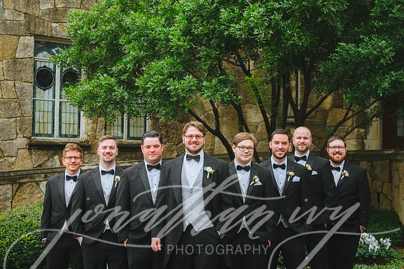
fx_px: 729
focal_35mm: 65
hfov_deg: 31.0
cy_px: 134
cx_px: 202
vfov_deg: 20.9
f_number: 3.5
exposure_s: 1/320
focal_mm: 65
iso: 250
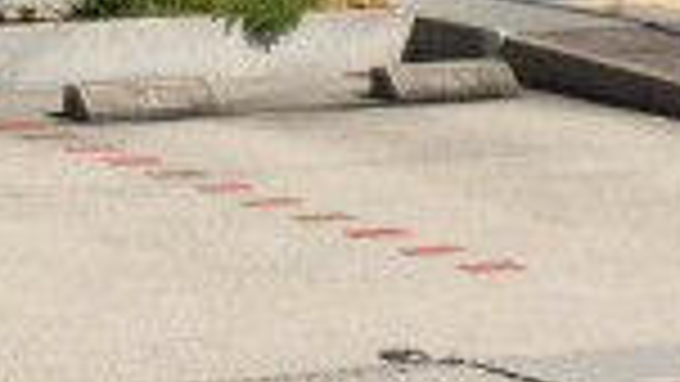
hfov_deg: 10.7
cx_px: -14
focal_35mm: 199
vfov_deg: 5.8
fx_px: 3589
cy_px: -580
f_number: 9.7
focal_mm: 7.72
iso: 100
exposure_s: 1/200
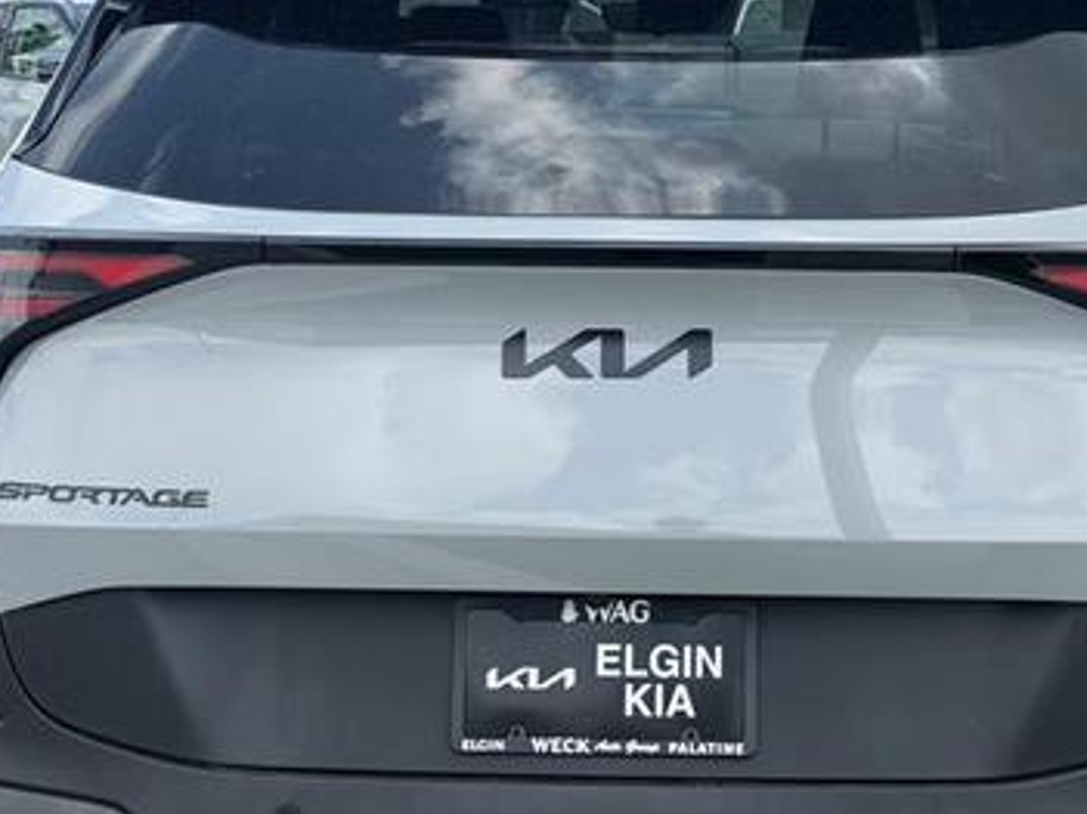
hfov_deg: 28.1
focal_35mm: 69
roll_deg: +0.4
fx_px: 2166
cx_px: 635
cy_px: 387
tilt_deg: -10.8
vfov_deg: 21.3
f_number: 1.78
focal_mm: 6.76
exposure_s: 1/1642
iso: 64
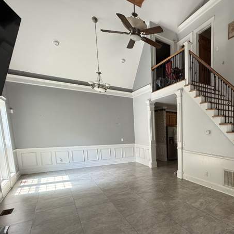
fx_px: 168
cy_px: 154
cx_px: 199
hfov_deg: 61.6
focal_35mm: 22
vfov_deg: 67.9
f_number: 2.2
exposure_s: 1/99
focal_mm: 2.22
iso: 200
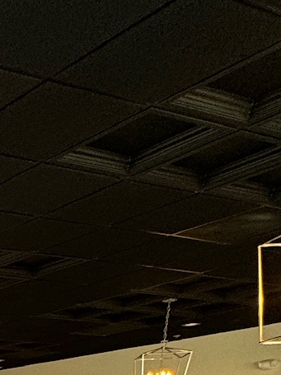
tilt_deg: -13.6
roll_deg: +0.5
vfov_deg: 22.4
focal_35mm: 63
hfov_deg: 17.0
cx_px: -283
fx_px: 682
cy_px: 624
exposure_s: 1/120
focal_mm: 2.22
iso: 80
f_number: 2.2
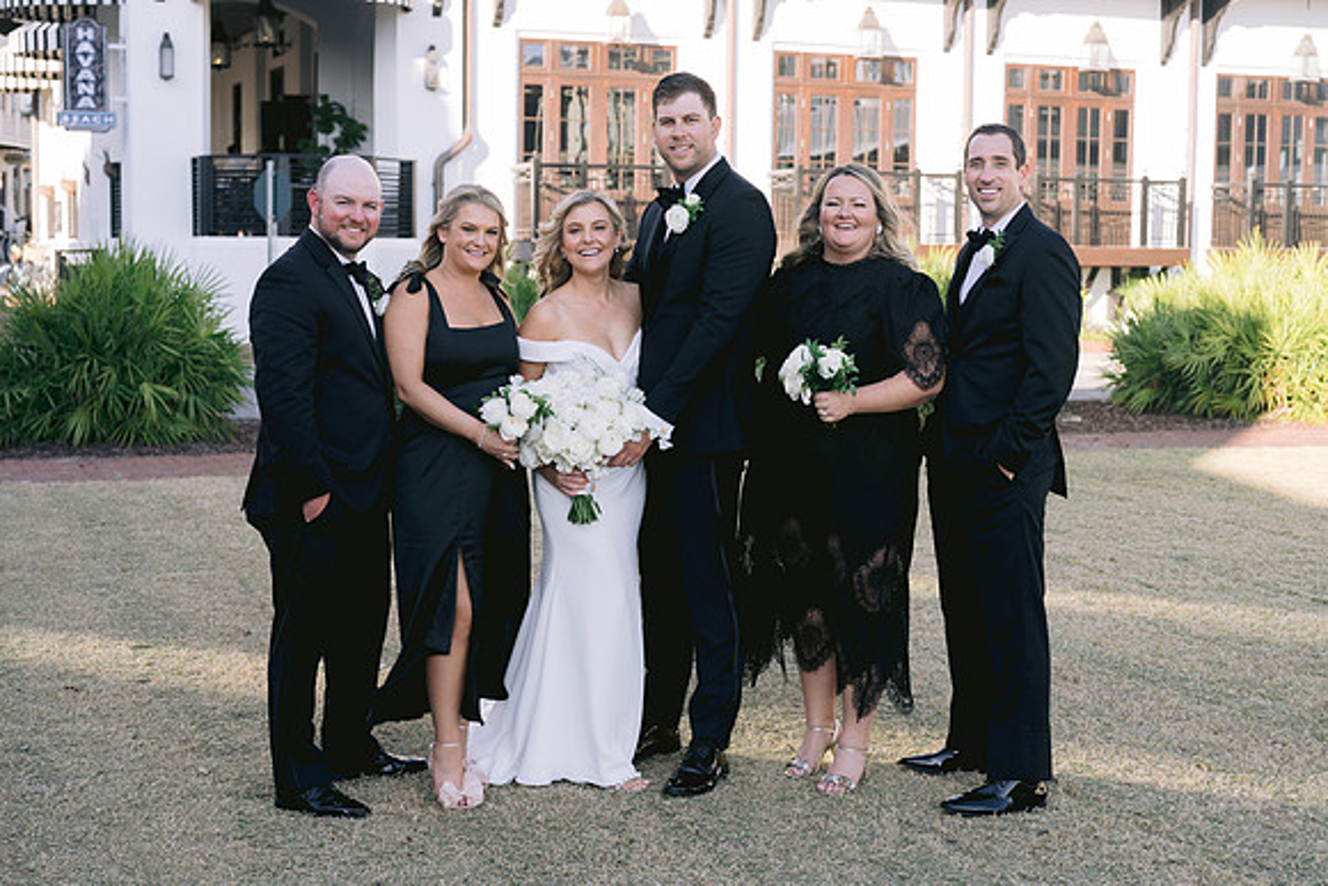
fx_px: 1964
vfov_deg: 25.4
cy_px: 445
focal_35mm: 53
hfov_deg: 37.3
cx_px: 621
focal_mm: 50
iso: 200
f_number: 4
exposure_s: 1/500
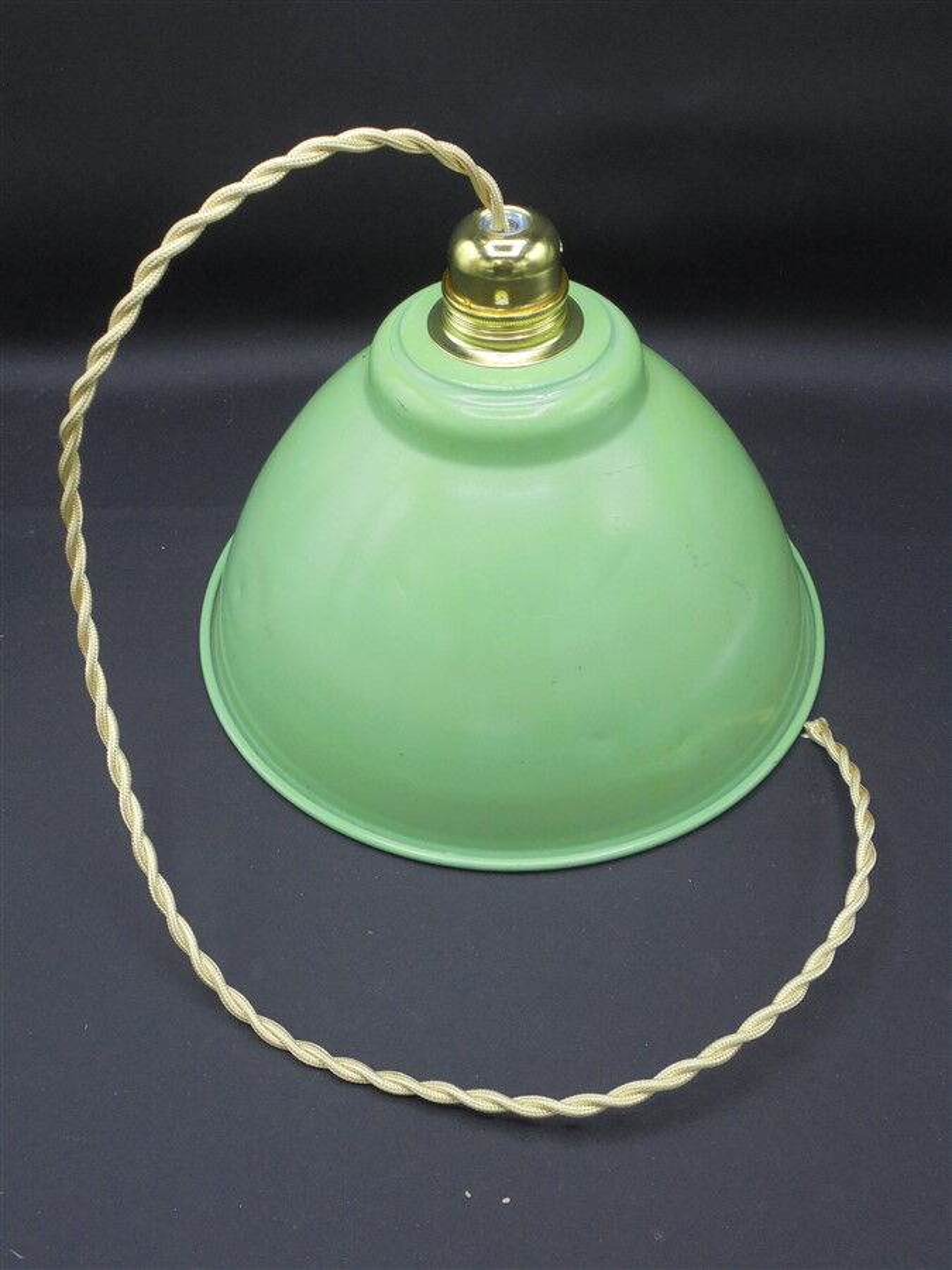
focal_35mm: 34
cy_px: 635
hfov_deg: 41.8
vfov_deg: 54.0
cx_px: 476
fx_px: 1247
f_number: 4
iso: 100
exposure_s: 1/30
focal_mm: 6.1
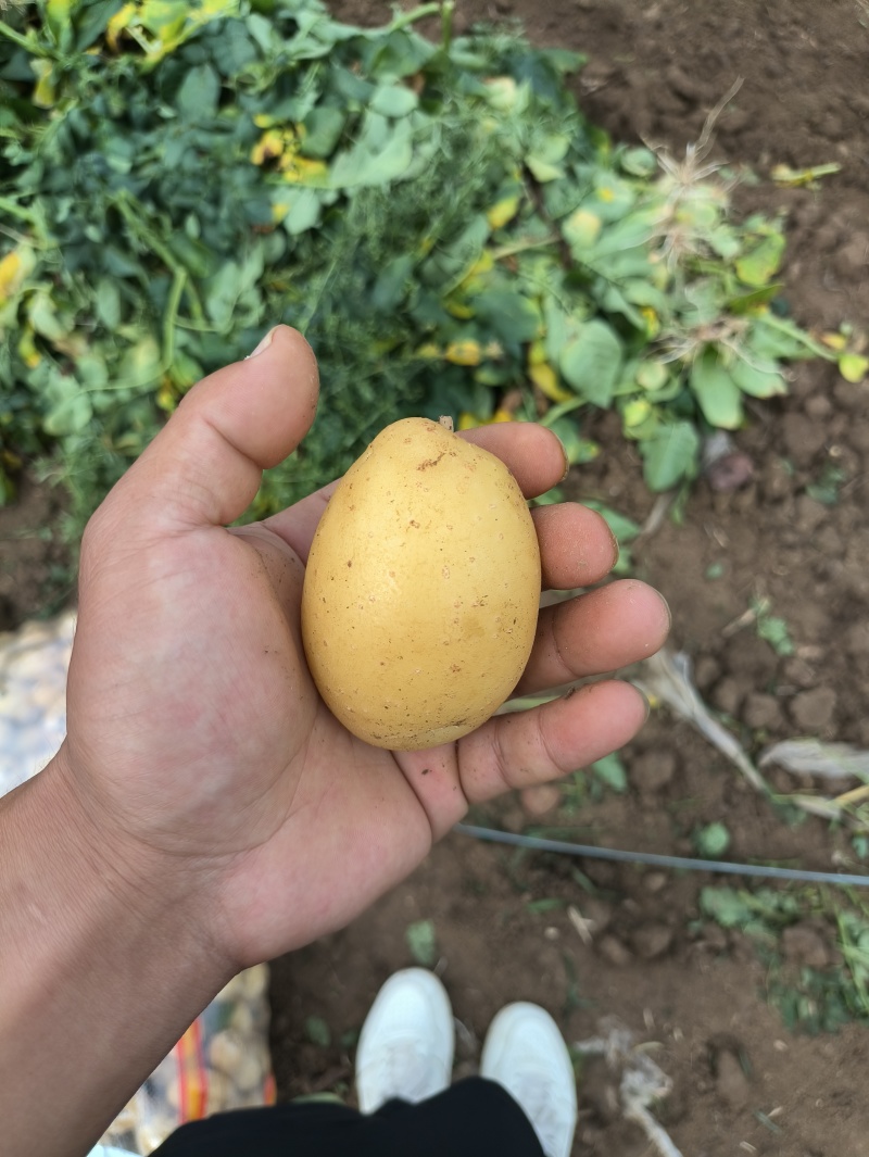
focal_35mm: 23
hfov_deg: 58.9
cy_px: 578
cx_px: 434
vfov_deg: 73.9
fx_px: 769
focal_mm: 4.69
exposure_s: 1/592
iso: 50
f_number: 1.79
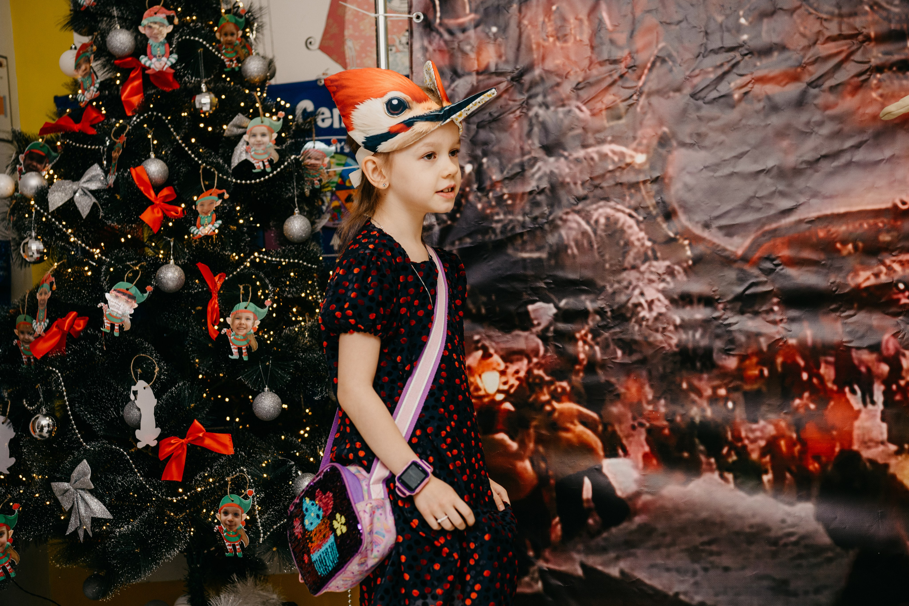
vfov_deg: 19.5
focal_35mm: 70
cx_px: 454
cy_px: 303
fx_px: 1767
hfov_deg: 28.8
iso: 320
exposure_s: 1/160
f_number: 4.5
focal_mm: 70
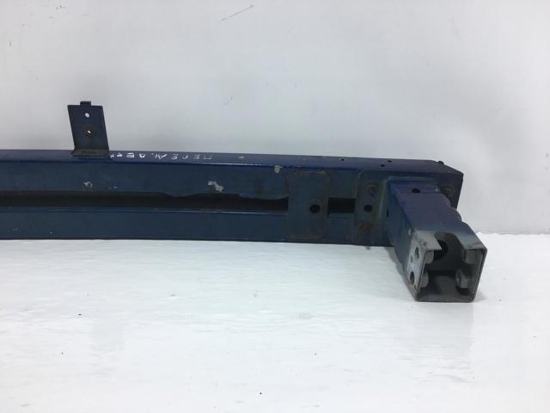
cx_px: 275
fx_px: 461
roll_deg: -1.1
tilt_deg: -12.5
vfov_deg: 48.2
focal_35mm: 29
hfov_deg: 61.7
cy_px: 206
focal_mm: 4.15
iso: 25
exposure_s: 1/161
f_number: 2.2
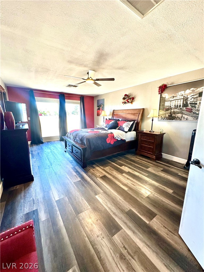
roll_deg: -1.0
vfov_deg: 102.1
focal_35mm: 14
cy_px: 136
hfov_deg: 85.7
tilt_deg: -9.7
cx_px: 102
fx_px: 110
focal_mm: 2.22
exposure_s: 1/99
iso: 160
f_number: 2.2
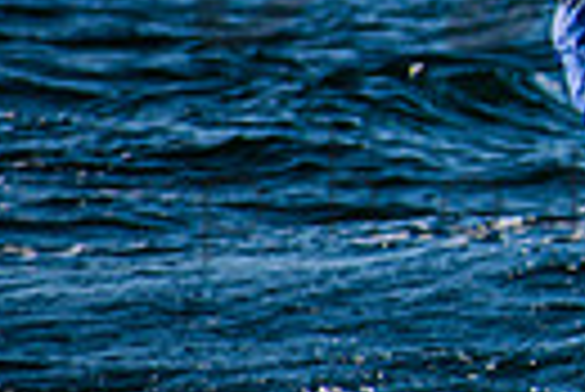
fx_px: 23995
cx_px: 1202
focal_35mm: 1475
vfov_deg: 0.9
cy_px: -142
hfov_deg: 1.4
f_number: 5.6
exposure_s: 1/125
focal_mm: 220
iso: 100
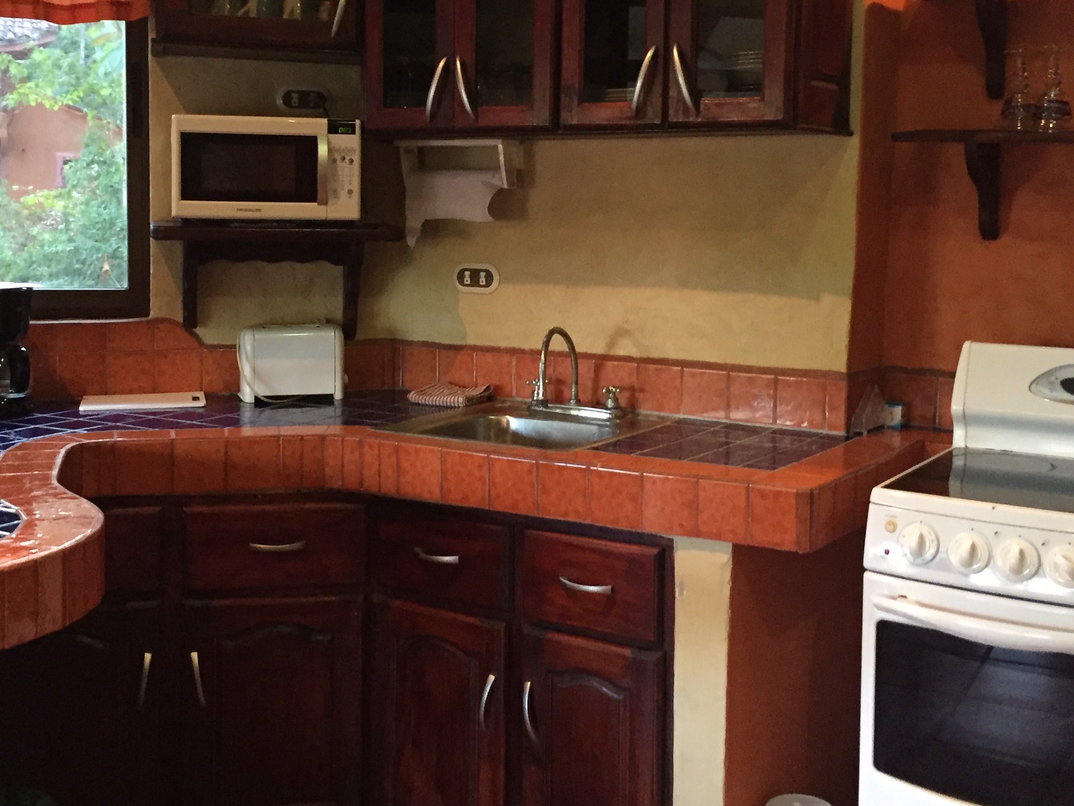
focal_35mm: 45
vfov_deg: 32.1
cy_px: 308
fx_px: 1396
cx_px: 541
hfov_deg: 42.1
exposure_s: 1/30
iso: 250
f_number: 2.2
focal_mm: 4.15
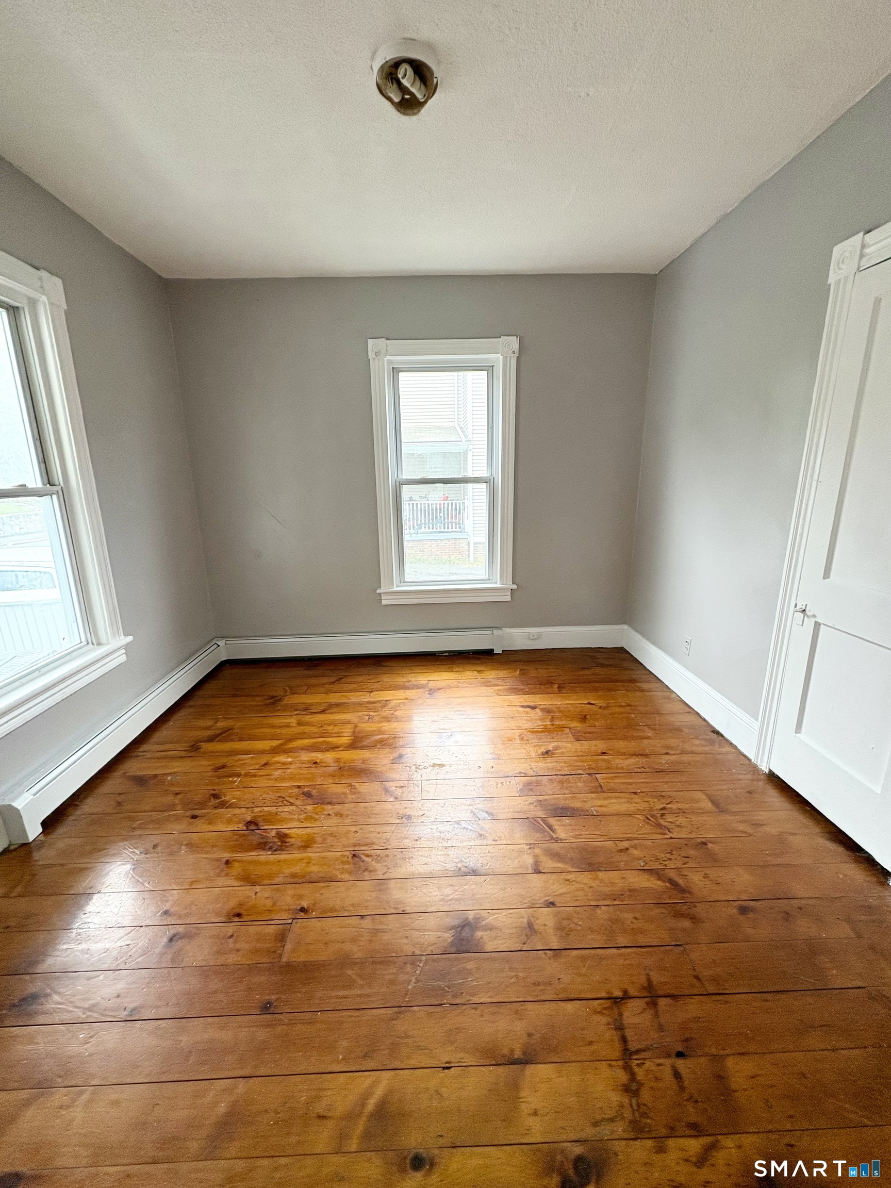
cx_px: 446
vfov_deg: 102.1
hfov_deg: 85.7
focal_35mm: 14
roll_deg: -0.3
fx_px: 480
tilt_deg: -12.7
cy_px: 594
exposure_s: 1/99
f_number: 2.2
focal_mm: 2.22
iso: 125
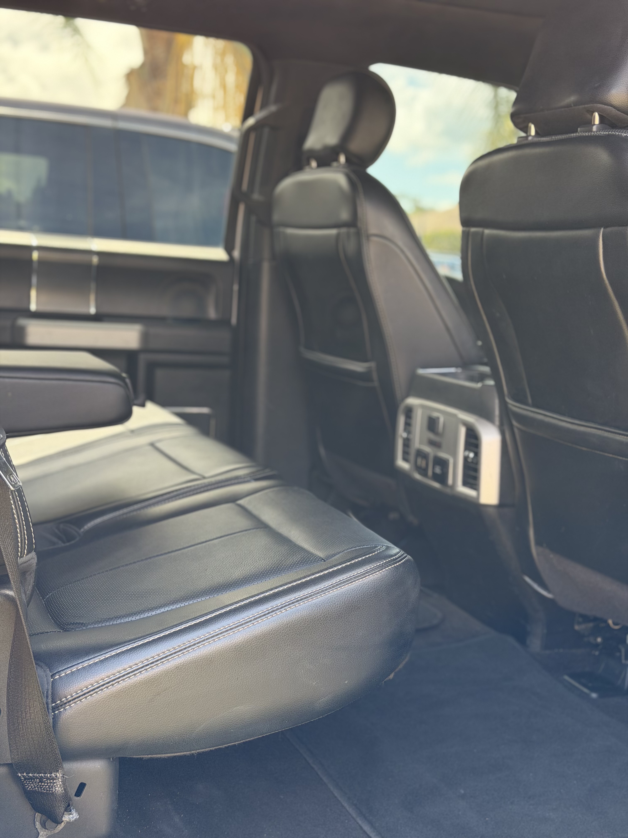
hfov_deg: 30.3
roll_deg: -1.5
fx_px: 1161
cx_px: 314
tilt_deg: -7.2
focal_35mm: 48
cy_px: 419
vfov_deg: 39.7
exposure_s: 1/192
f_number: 1.78
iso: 100
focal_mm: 6.76
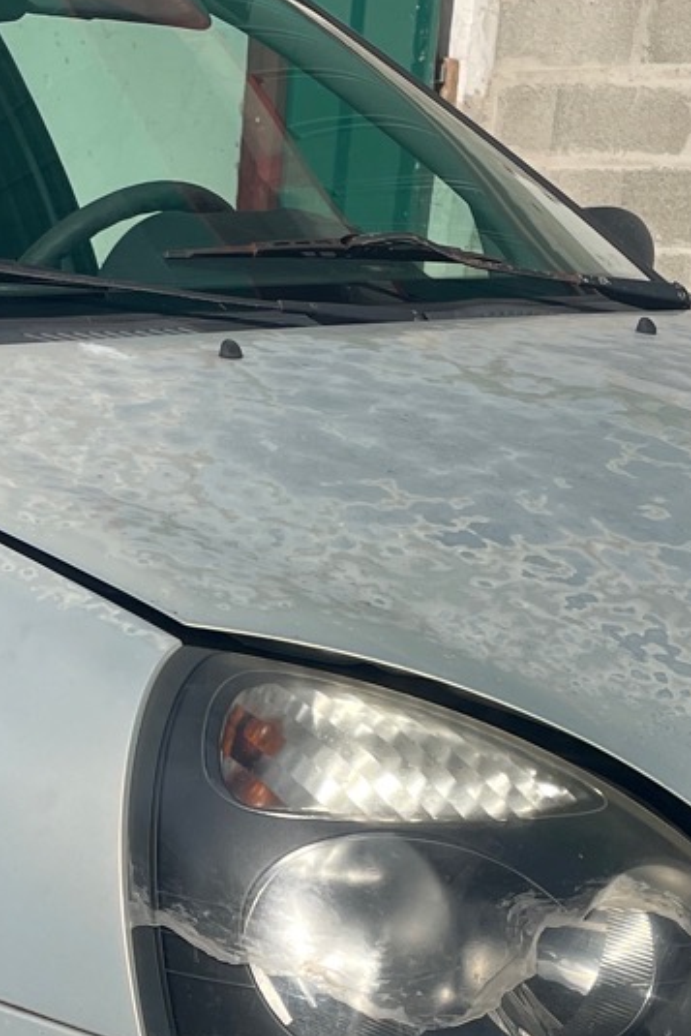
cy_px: 835
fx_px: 2618
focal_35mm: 91
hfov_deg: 14.8
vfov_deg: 22.1
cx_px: 15
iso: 32
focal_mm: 4.2
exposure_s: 1/5814
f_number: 1.6
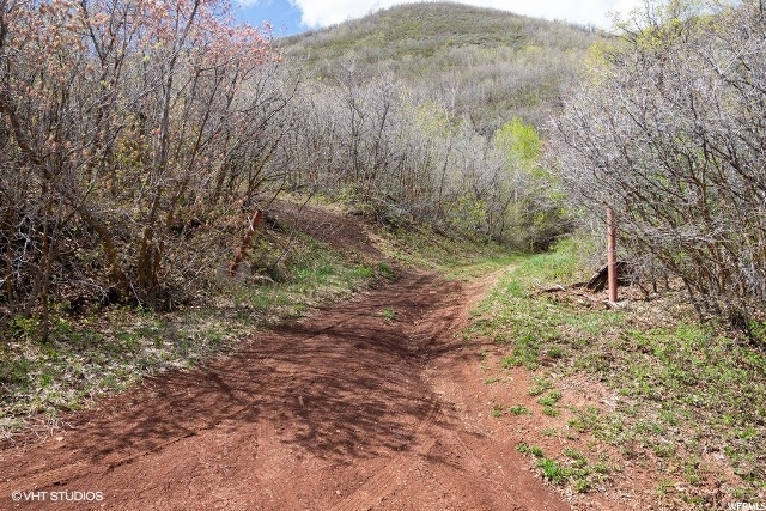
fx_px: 638
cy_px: 256
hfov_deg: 61.9
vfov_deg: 43.6
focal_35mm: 30
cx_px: 383
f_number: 8
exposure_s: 1/320
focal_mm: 20
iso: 200
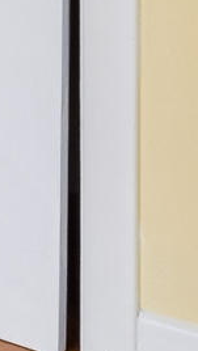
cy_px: -583
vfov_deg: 9.2
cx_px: -1229
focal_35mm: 200
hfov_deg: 4.0
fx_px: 1868
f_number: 13
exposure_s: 1/3.33
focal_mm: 16.7
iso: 400
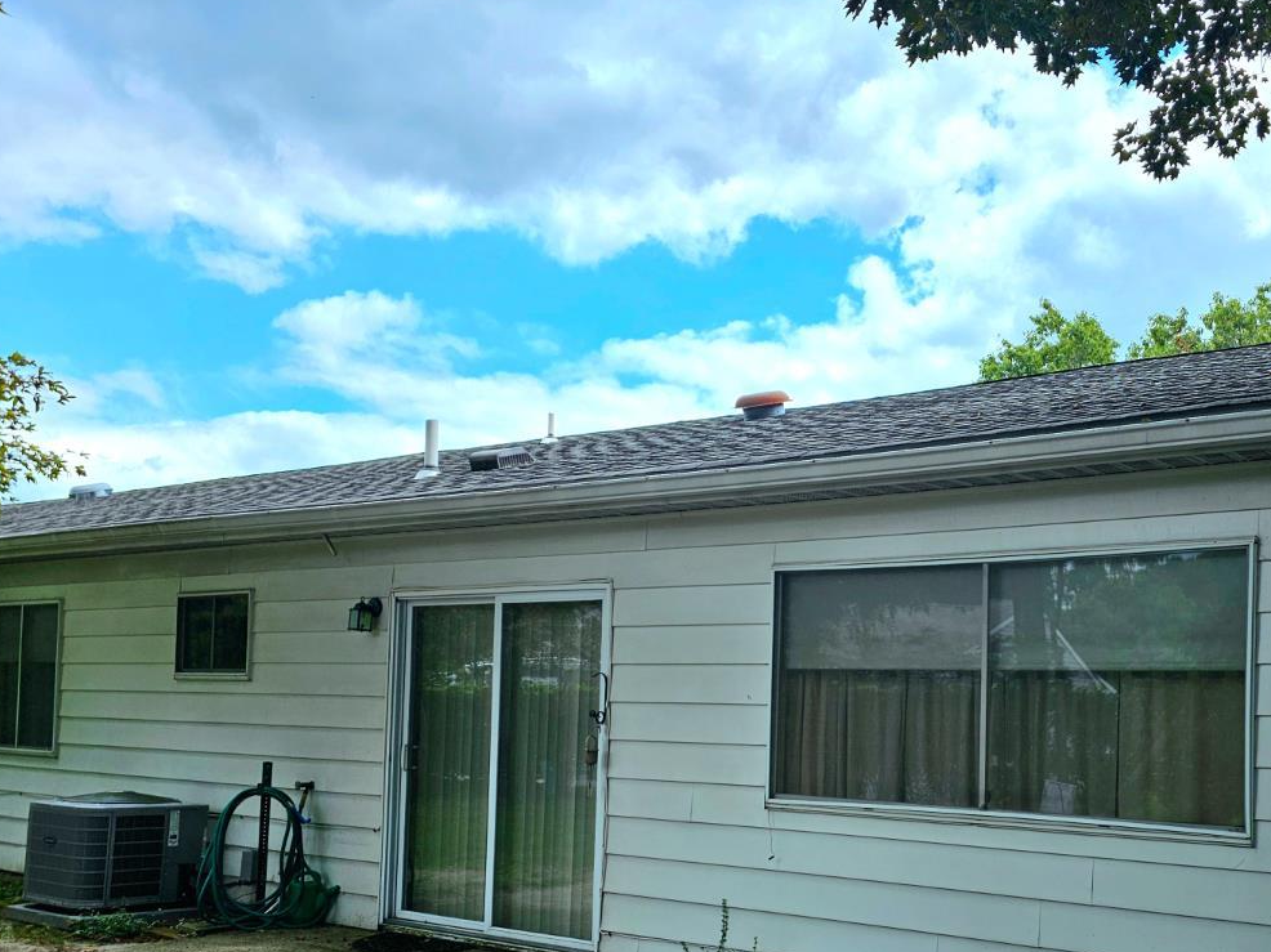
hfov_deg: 51.5
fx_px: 1285
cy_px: 651
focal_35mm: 35
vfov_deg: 40.1
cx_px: 865
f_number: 1.7
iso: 10
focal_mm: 6.3
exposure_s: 1/370
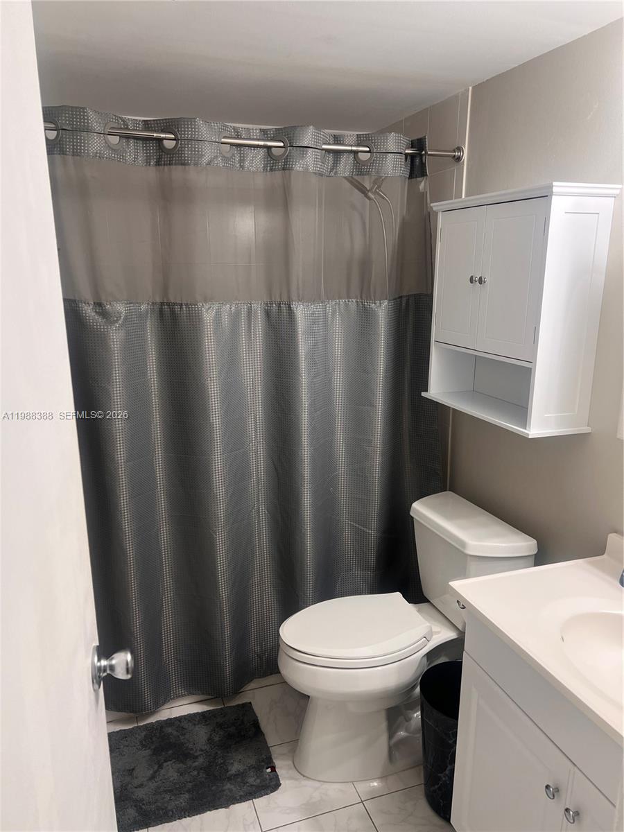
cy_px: 416
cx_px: 312
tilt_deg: -13.4
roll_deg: +1.1
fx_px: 625
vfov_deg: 67.3
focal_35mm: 26
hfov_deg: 53.1
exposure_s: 1/120
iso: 80
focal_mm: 5.7
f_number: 1.5
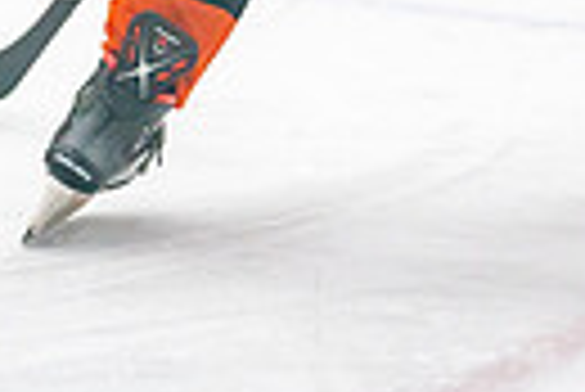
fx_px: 7174
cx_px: 468
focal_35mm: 441
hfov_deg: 4.7
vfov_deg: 3.1
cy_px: -399
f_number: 2.8
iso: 3200
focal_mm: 93
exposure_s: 1/1250
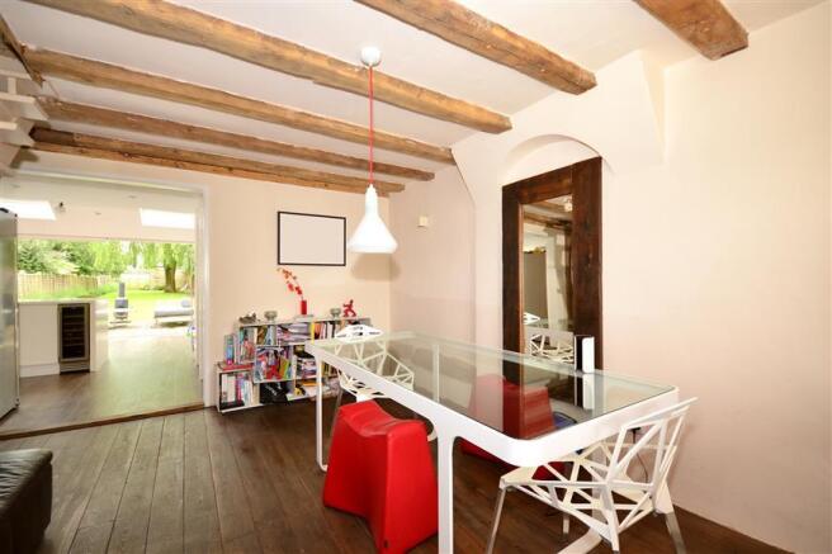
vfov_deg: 77.3
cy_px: 277
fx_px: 347
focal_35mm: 15
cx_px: 416
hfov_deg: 100.4
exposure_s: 1/30
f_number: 5
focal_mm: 10
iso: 200
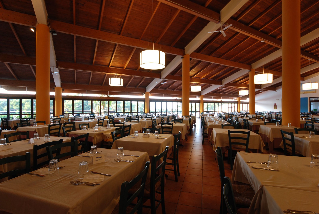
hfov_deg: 94.9
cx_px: 160
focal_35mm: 16
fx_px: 146
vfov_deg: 72.2
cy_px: 107
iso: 160
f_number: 5
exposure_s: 1/8
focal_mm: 11
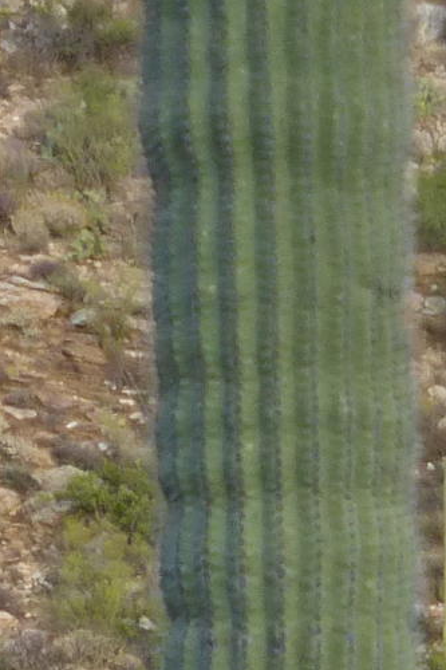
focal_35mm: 961
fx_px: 17870
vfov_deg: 2.1
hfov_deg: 1.4
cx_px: -1465
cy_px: 1172
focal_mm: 27.6
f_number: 5.4
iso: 125
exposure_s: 1/80
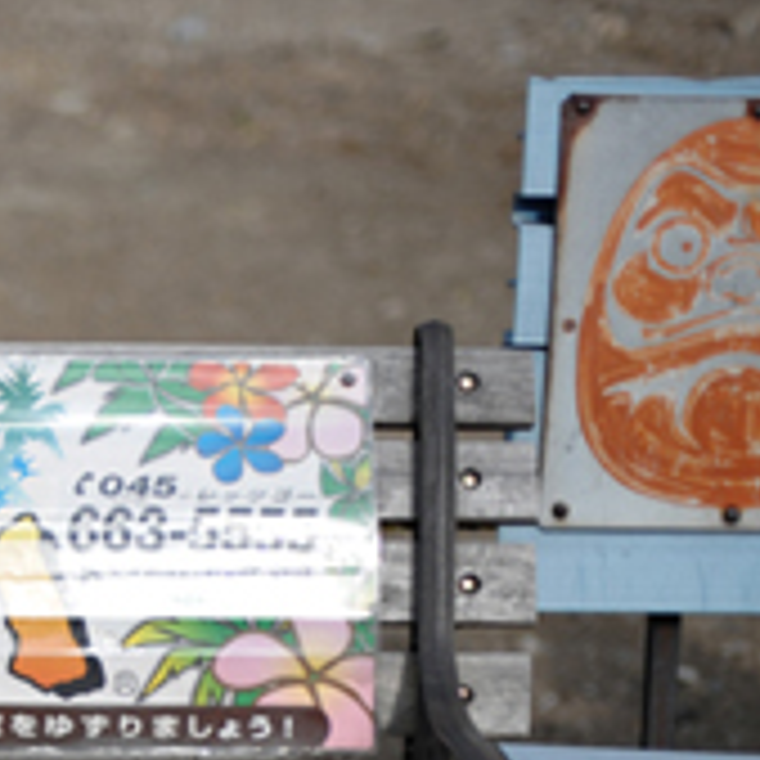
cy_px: 877
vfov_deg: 10.7
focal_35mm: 161
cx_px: -459
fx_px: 3999
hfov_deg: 10.4
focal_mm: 50
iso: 200
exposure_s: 1/6400
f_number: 2.2
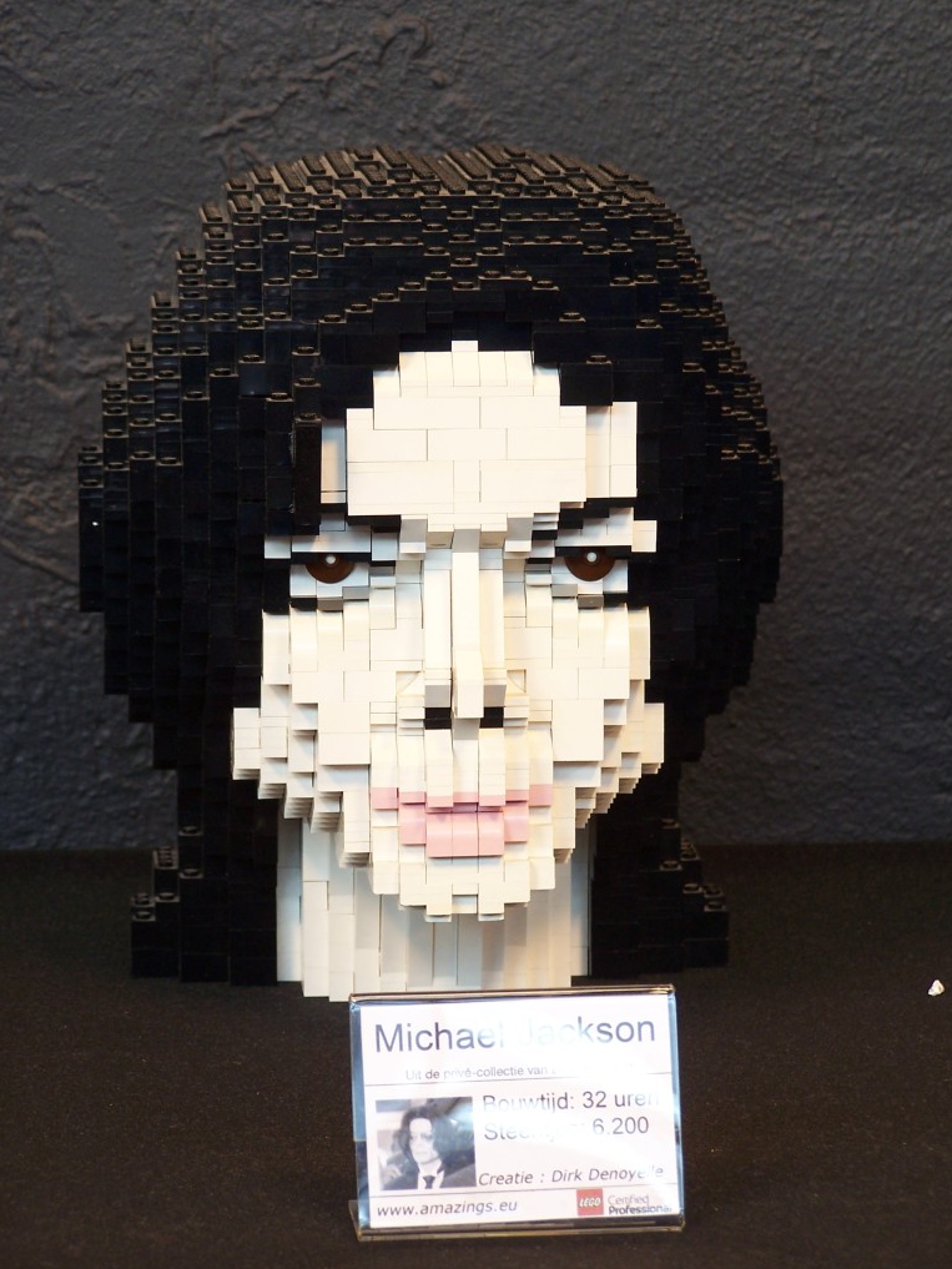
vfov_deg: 14.1
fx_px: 5133
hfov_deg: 10.6
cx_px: 477
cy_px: 634
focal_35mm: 140
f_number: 3.2
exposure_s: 1/2
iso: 80
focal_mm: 23.1
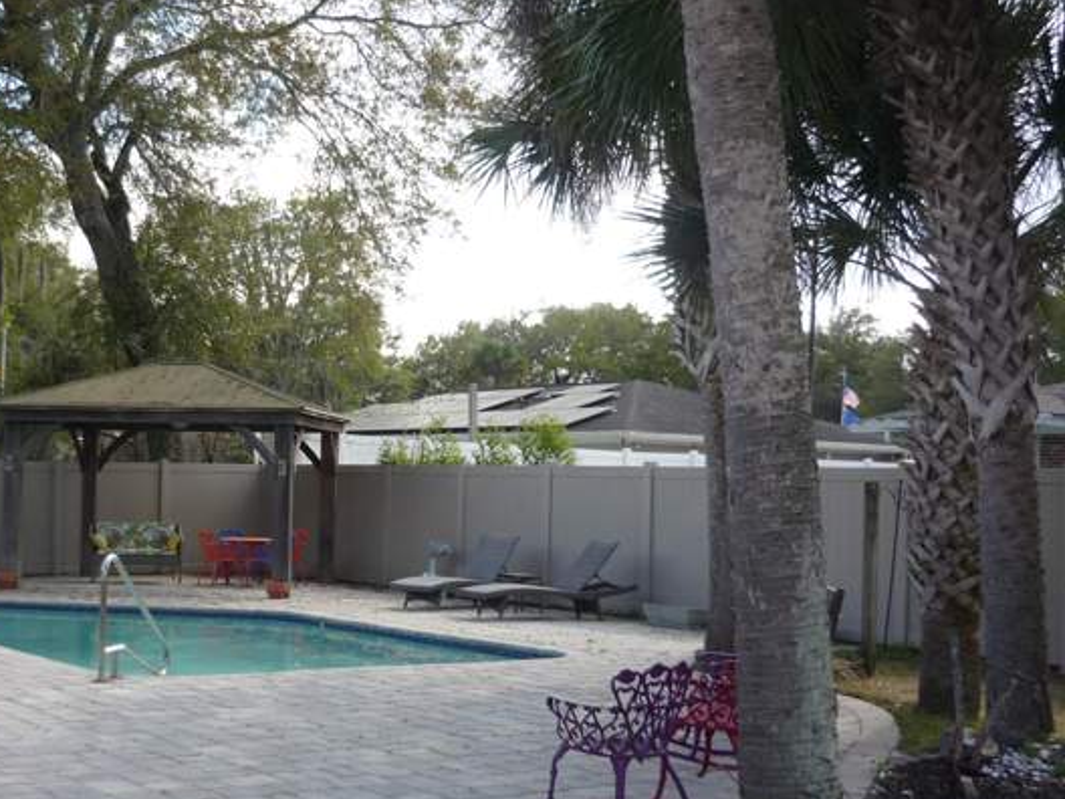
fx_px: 1538
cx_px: 262
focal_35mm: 50
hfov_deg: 37.2
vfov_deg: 29.0
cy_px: 488
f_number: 2.8
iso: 100
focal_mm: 5.5
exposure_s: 1/400
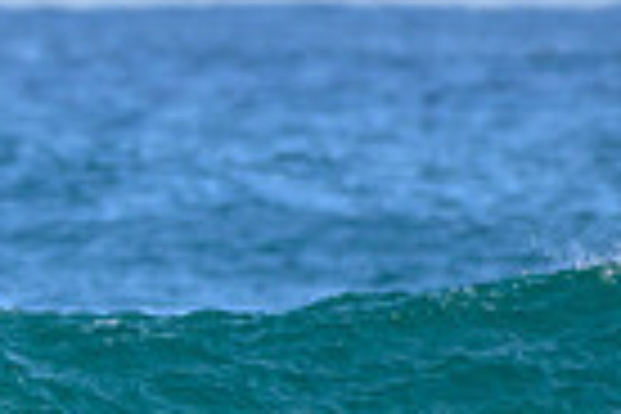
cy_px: 325
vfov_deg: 0.5
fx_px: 49814
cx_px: -519
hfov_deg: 0.7
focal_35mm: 2888
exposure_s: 1/2000
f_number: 5.6
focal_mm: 500
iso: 320
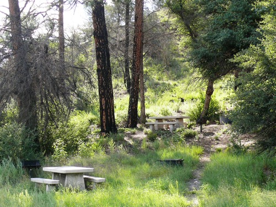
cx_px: 138
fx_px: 694
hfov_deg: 22.5
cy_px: 104
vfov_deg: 17.0
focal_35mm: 87
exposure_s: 1/125
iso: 100
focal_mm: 12.2
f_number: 4
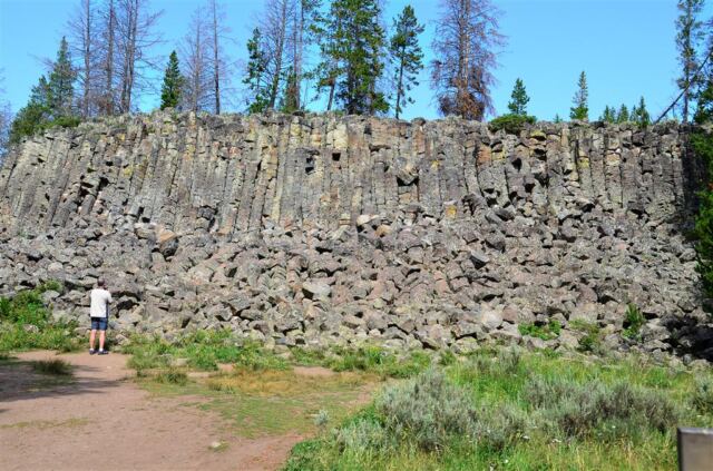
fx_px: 800
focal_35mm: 40
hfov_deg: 48.0
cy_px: 236
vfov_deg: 32.8
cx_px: 356
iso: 200
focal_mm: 27
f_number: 9
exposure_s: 1/320
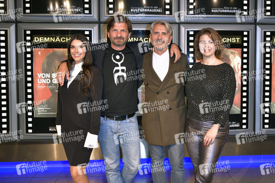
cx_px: 138
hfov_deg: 58.8
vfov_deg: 41.1
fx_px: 244
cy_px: 92
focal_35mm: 32
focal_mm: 32
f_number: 5.6
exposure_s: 1/160
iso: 1600
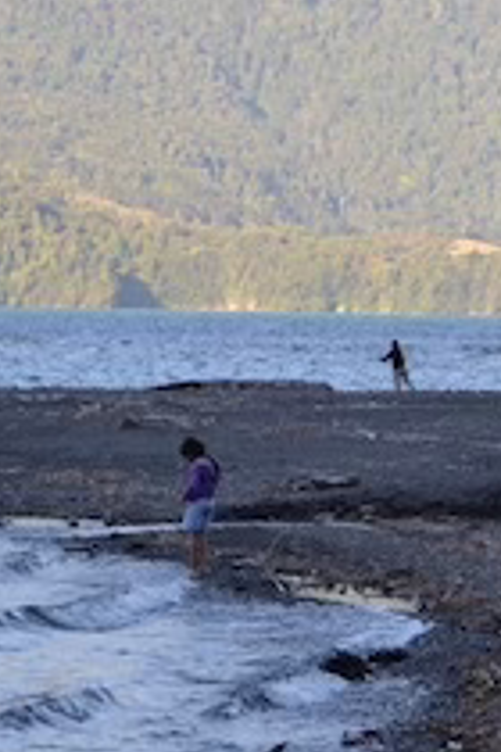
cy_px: 512
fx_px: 4914
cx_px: 301
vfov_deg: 8.7
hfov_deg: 5.8
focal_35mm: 235
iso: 100
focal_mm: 55
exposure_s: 1/125
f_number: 5.6
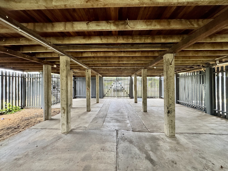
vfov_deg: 85.7
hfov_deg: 102.1
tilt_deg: -4.5
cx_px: 114
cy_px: 86
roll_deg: +0.4
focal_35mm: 14
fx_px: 92
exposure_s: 1/86
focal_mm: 2.22
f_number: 2.2
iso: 320
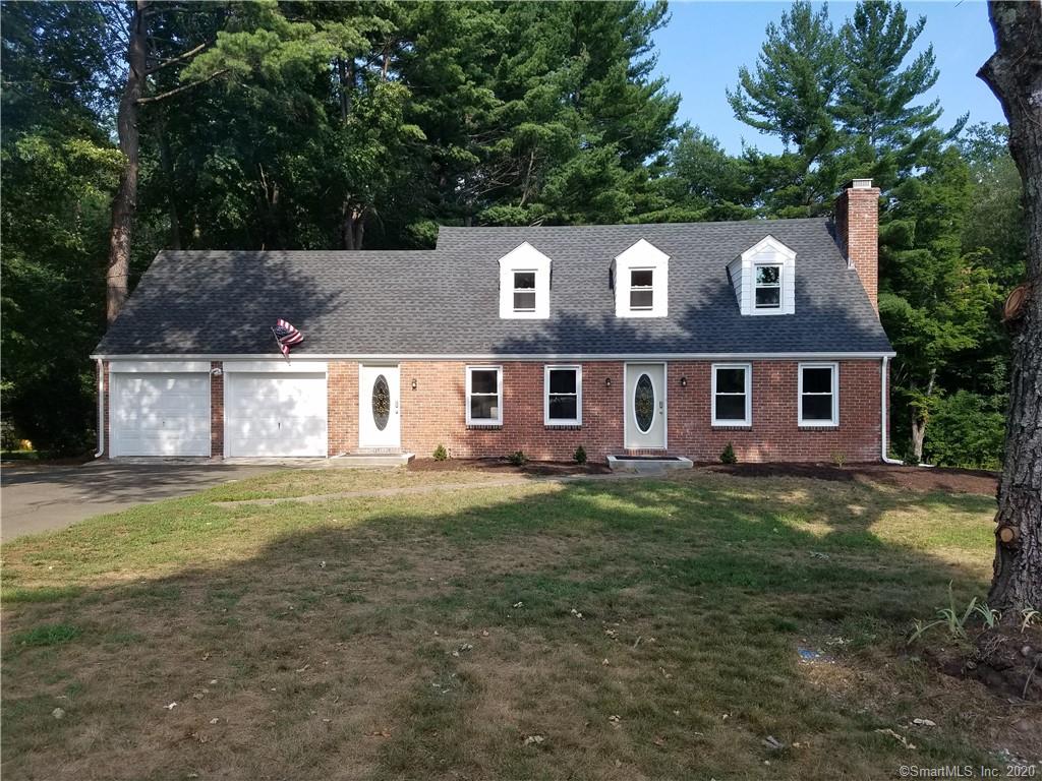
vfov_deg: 53.1
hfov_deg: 67.3
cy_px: 390
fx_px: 783
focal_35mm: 26
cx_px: 521
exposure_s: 1/1216
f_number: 1.7
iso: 50
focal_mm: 4.2
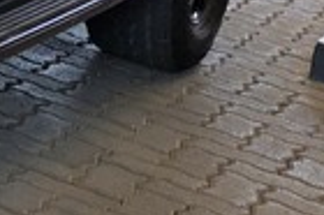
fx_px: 1573
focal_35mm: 175
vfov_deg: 7.3
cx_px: -574
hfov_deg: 9.7
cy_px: -331
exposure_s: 1/180
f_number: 1.7
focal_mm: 6.25
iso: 40
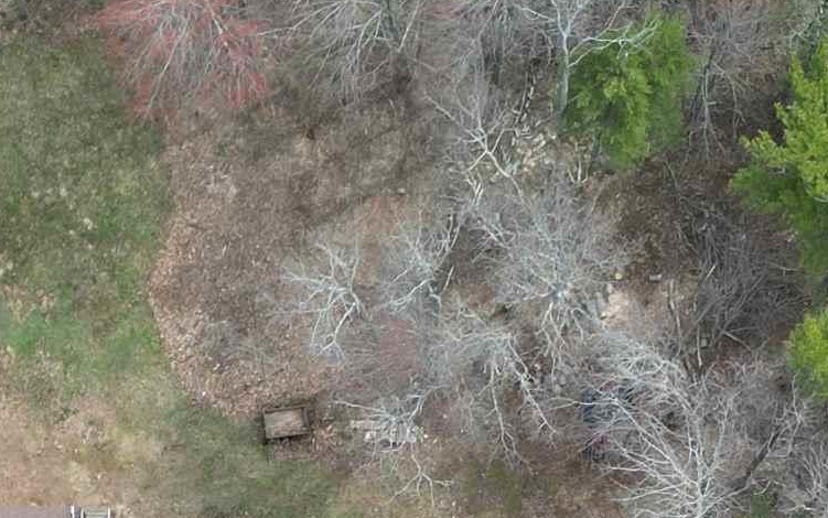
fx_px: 2348
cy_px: 849
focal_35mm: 104
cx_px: 327
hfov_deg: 20.0
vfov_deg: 11.9
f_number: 1.7
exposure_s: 1/500
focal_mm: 6.72
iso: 100
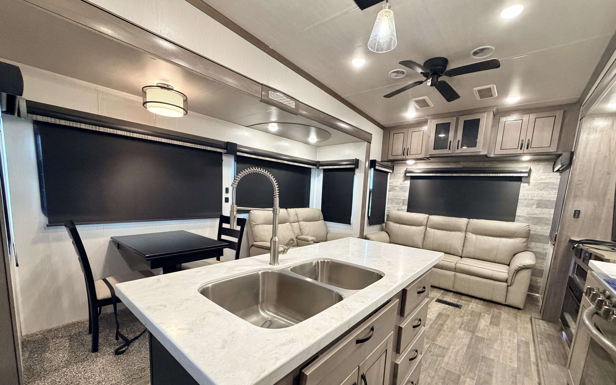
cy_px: 227
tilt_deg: -8.1
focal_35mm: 15
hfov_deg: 101.5
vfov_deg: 74.1
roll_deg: -2.4
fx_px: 252
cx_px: 310
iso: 500
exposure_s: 1/60
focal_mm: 2.22
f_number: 2.2
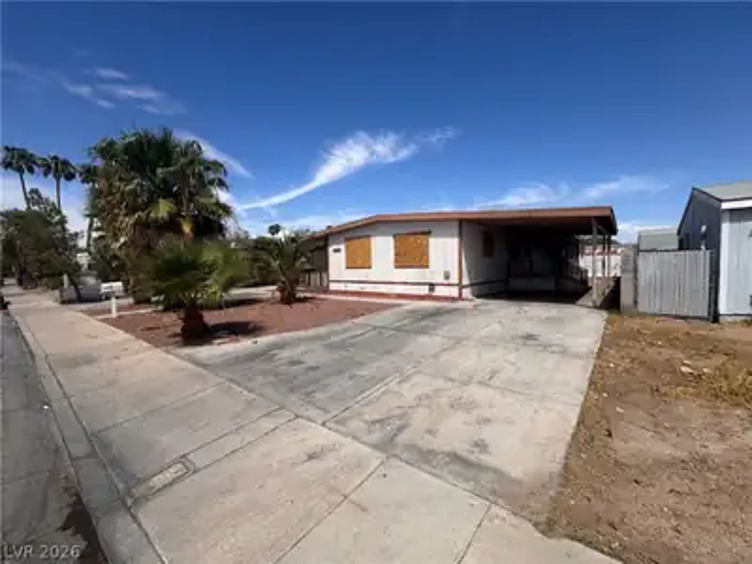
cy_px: 282
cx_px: 376
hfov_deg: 102.1
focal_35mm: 14
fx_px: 304
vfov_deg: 85.7
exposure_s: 1/2985
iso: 50
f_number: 2.2
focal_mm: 2.22
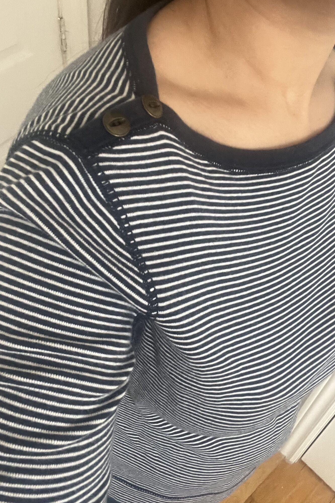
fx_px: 447
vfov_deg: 58.7
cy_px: 246
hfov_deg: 41.1
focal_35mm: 32
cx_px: 149
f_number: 2.2
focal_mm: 2.71
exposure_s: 1/48
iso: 400
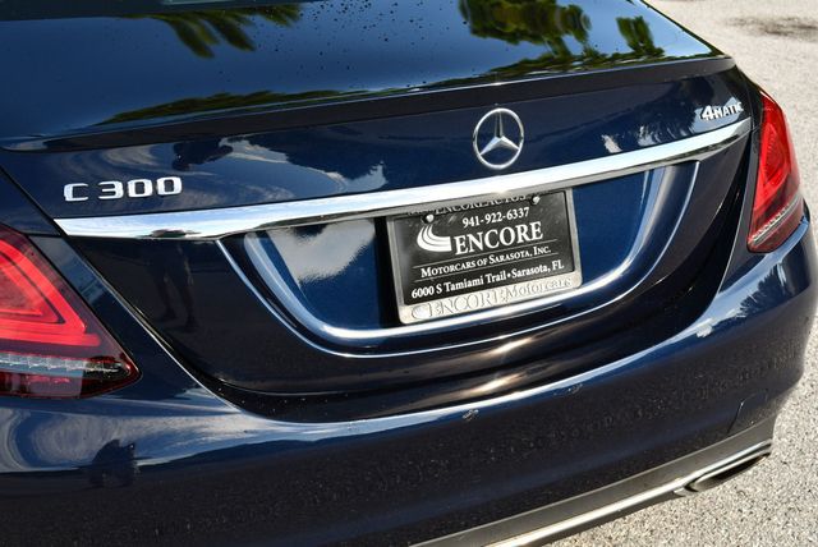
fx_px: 1319
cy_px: 274
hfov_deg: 34.5
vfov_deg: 23.4
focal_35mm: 58
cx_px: 409
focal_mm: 29
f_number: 5.6
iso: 200
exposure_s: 1/250
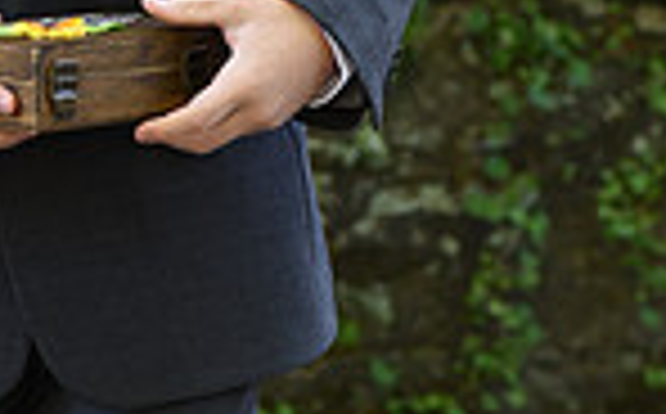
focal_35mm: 340
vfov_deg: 3.8
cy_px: -86
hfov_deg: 6.2
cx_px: -43
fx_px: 6162
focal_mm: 85
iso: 500
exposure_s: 1/200
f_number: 4
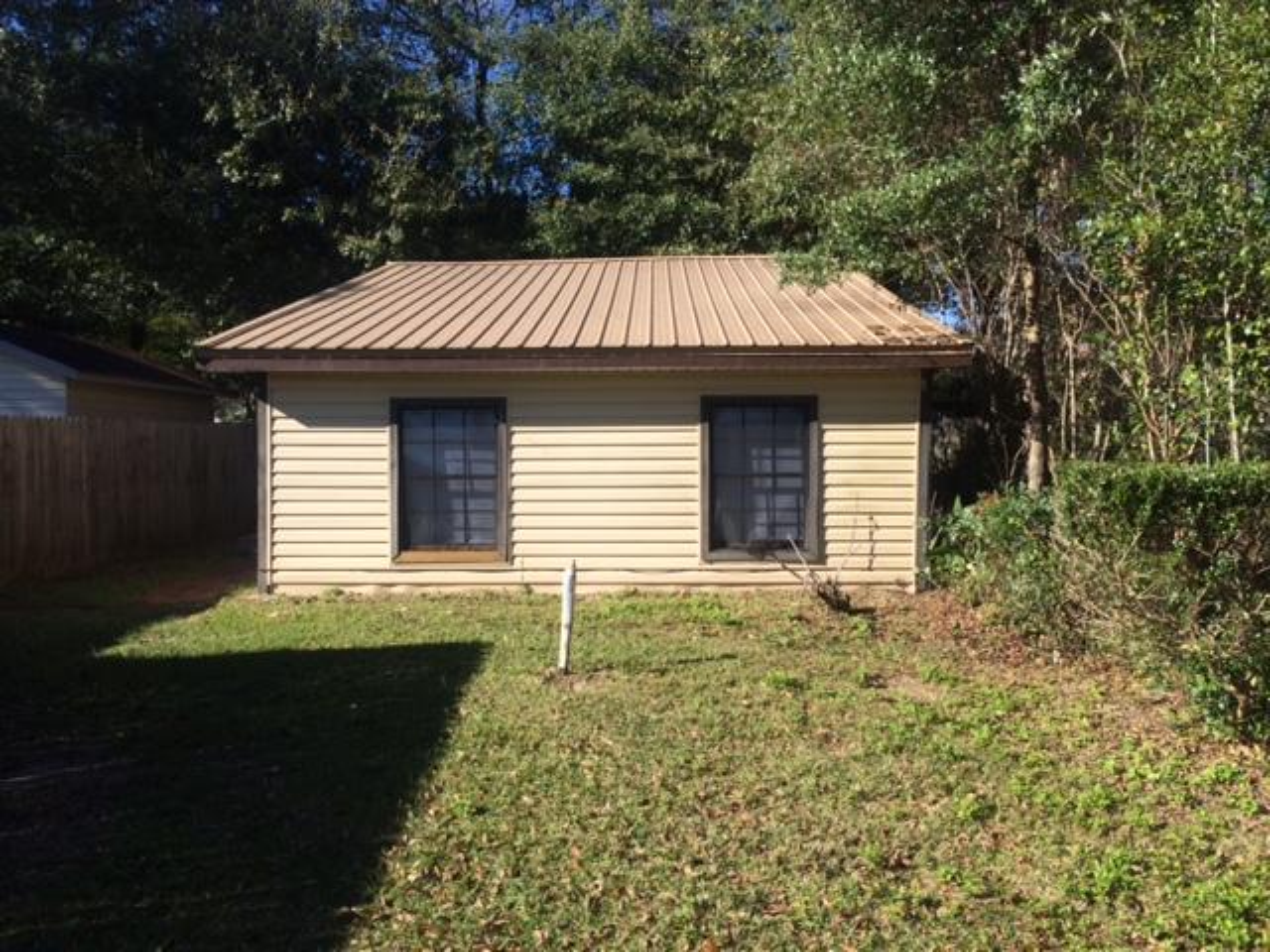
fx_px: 1064
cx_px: 635
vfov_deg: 48.2
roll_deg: +0.4
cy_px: 476
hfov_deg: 61.7
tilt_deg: -2.2
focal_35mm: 29
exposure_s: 1/1580
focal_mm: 4.15
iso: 32
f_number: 2.2
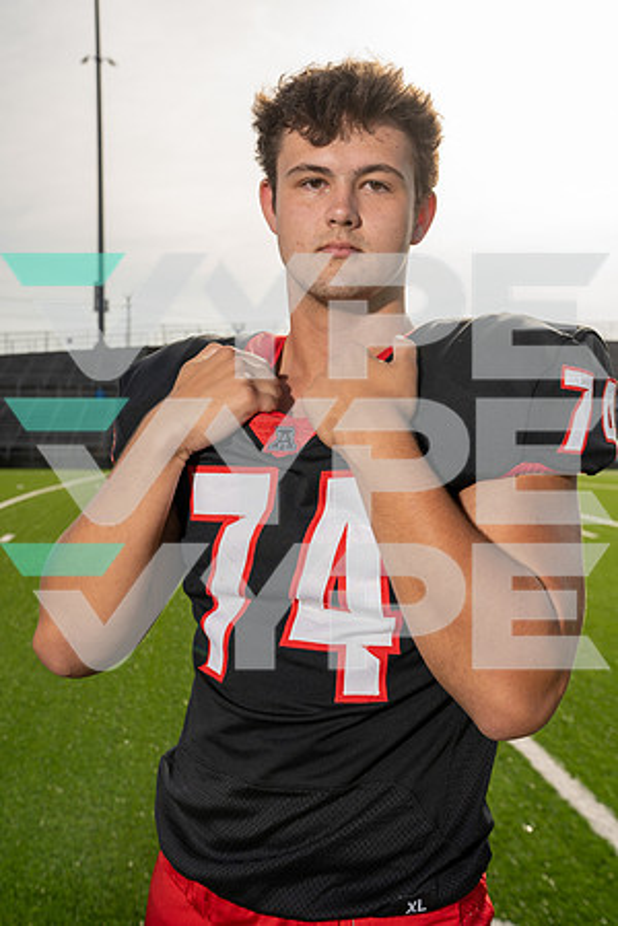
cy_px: 463
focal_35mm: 40
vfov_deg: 48.5
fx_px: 1030
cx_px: 309
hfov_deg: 33.4
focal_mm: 40
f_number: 6.3
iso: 100
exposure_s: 1/250
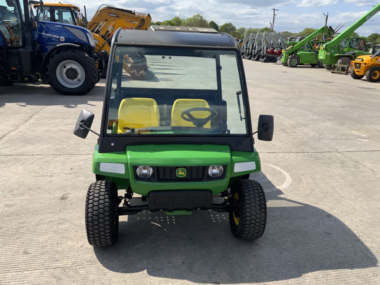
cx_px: 190
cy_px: 142
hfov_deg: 61.7
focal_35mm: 29
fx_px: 318
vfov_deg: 48.2
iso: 16
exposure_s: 1/1534
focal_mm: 3
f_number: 1.8
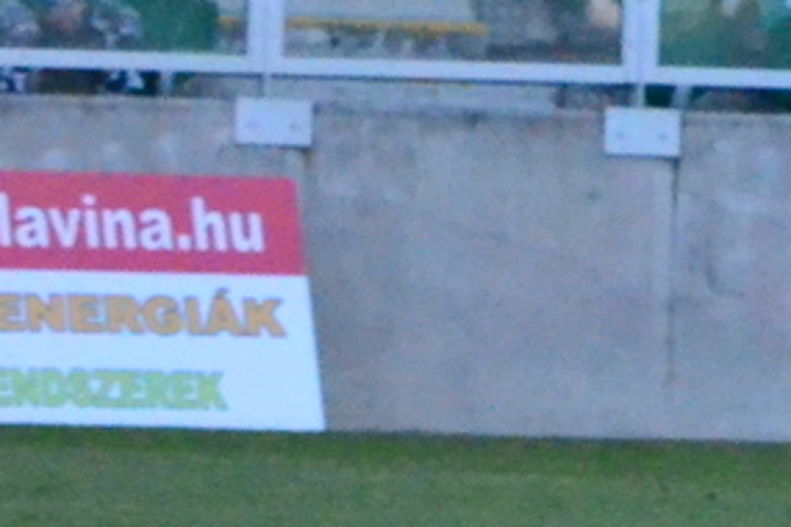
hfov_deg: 2.7
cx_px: -586
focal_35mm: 770
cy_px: 524
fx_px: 16917
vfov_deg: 1.8
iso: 6400
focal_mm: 122
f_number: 11
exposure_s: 1/2000
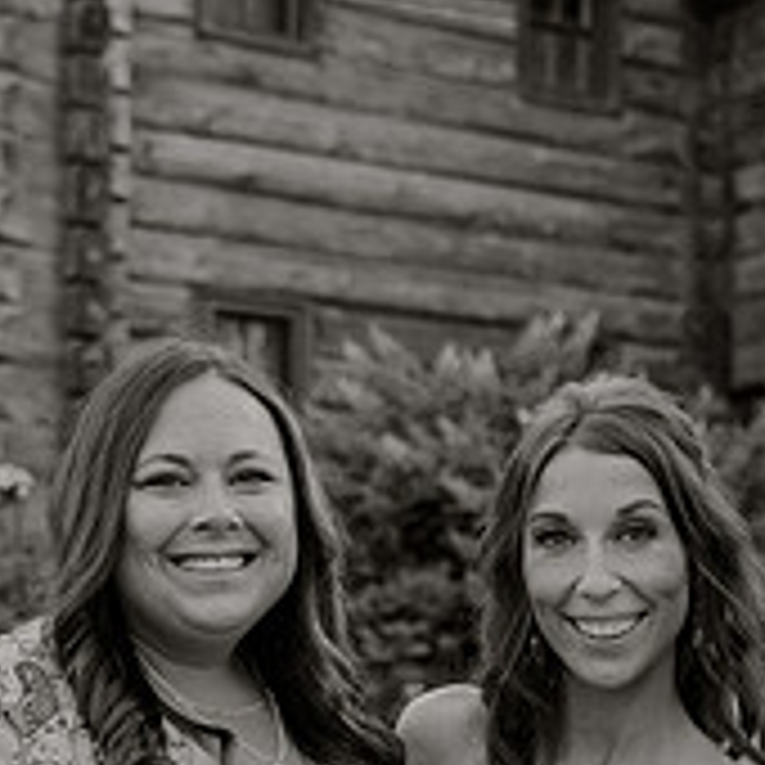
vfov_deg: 16.3
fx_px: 2625
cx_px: 804
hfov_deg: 16.2
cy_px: 742
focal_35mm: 105
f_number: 2.8
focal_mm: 36
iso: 250
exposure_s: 1/200
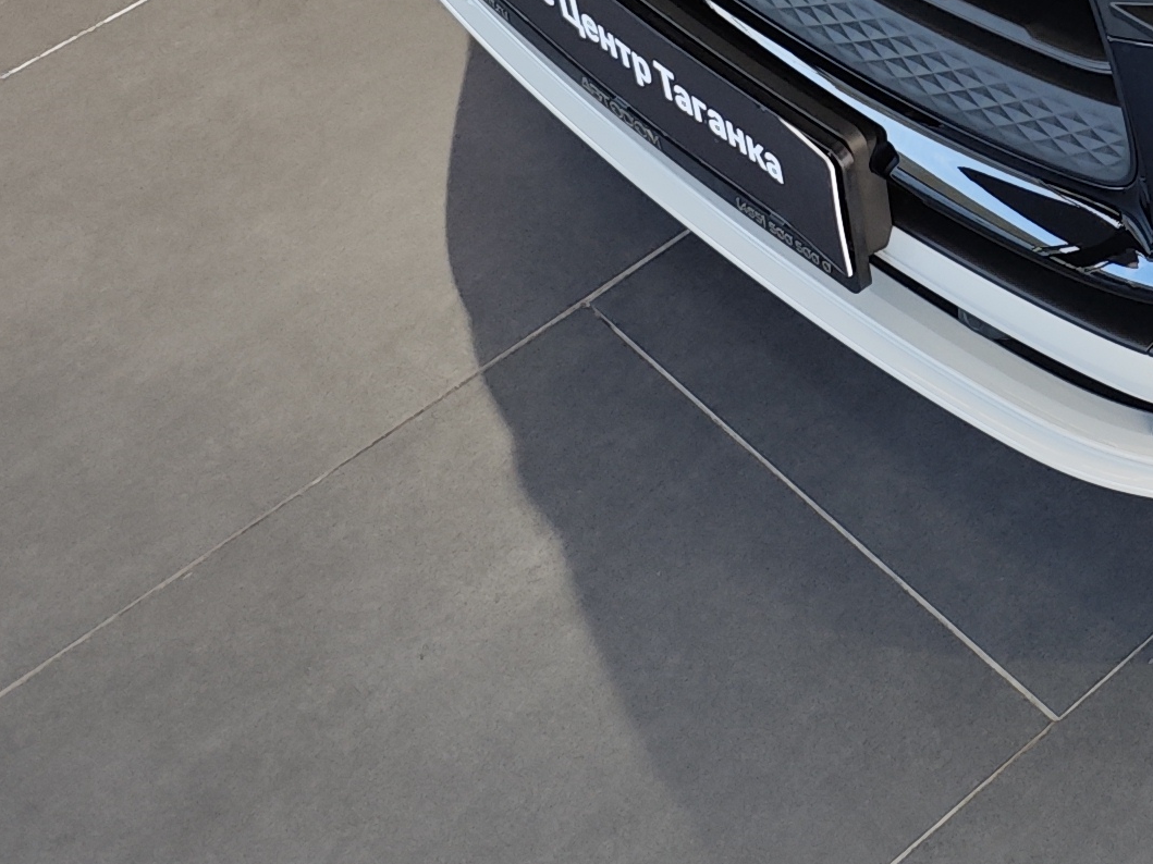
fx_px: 2964
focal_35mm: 89
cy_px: -687
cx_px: 1966
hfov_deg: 18.2
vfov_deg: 14.6
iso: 80
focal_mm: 6.55
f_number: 1.6
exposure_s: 1/100
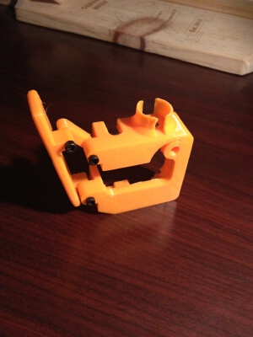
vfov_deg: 52.6
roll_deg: -5.6
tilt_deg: -43.4
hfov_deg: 40.7
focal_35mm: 35
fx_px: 341
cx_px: 126
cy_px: 168
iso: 200
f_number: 2.4
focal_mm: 4.28
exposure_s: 1/20
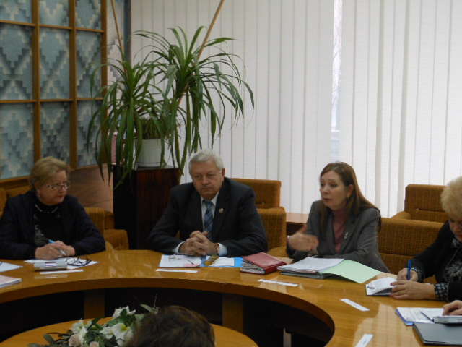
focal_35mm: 66
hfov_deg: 29.4
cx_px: 231
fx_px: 881
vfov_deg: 22.3
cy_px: 174
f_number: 4.3
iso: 250
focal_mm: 11.7
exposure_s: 1/30
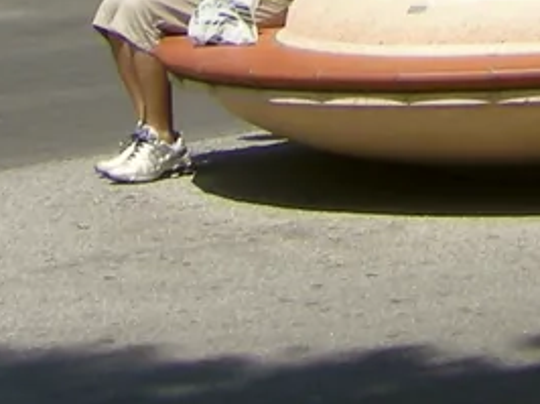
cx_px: 1125
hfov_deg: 7.3
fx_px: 4052
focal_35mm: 260
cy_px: -861
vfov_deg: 5.3
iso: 64
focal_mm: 7.5
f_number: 5.4
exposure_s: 1/314
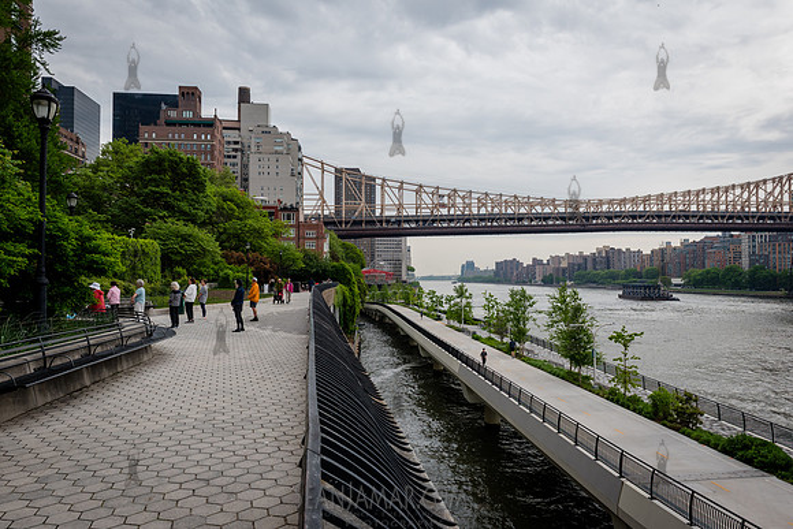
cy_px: 264
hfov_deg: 73.3
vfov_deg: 52.8
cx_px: 396
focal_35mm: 24
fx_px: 533
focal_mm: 24
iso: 400
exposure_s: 1/640
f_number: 8
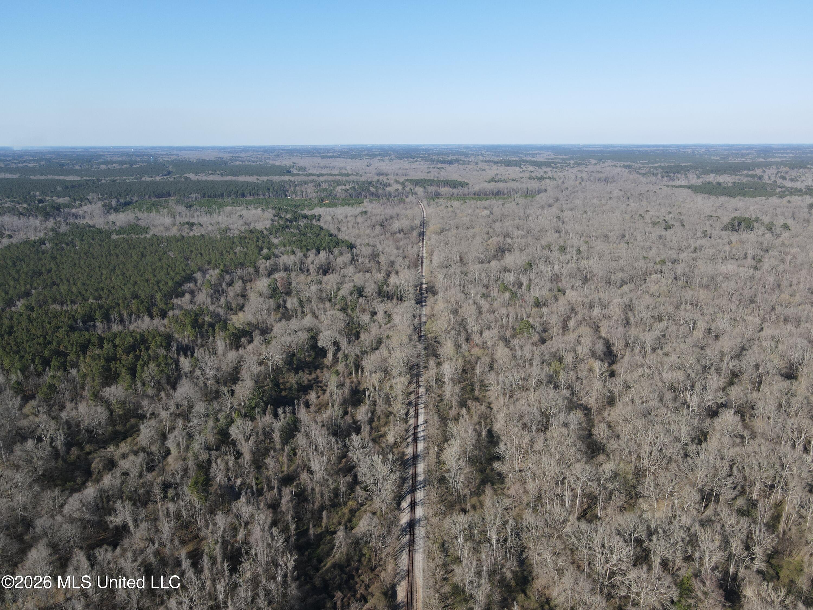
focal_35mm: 24
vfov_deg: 56.8
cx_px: 406
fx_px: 564
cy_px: 305
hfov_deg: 71.6
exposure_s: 1/500
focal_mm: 4.5
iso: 100
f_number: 2.8
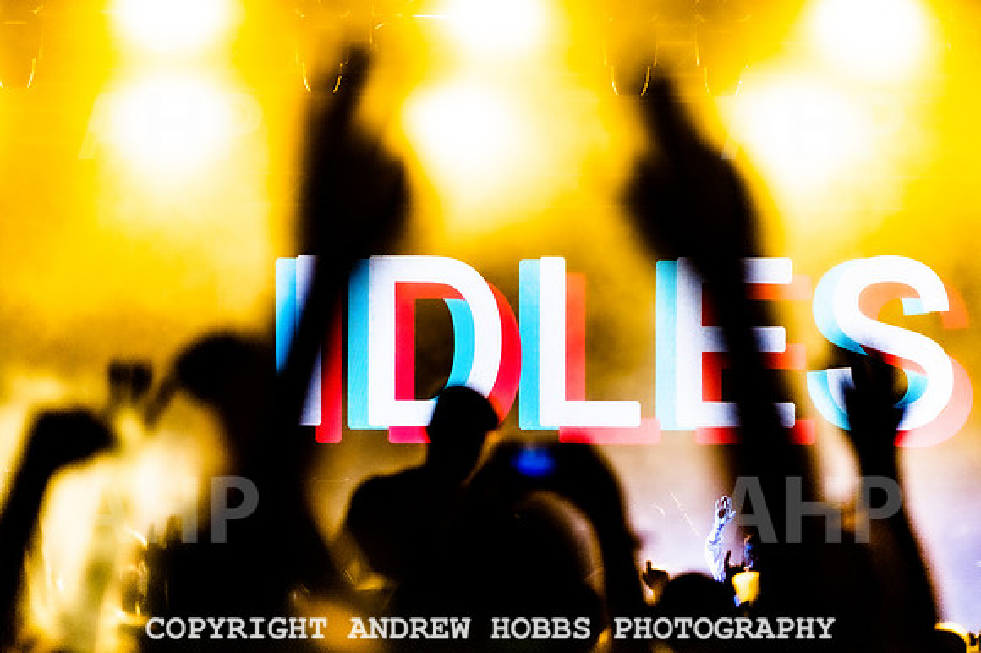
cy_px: 369
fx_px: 5357
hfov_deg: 10.5
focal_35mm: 197
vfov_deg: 7.0
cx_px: 505
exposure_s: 1/800
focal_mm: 170
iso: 2000
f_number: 2.8
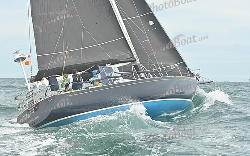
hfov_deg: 27.8
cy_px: 73
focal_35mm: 74
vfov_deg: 17.6
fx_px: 504
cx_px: 123
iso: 320
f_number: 7.1
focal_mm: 70
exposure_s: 1/1250
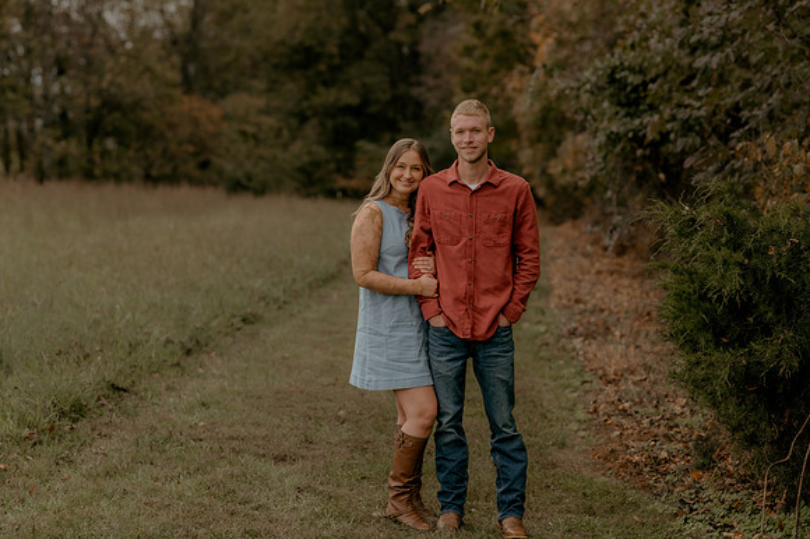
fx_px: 1911
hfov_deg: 23.9
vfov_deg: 16.1
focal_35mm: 85
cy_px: 270
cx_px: 405
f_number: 2.8
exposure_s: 1/640
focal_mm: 85
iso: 125
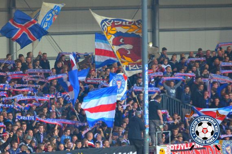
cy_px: 77
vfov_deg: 4.6
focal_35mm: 300
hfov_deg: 6.9
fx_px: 1933
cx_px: 116
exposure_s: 1/200
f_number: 2.8
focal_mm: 200
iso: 1600
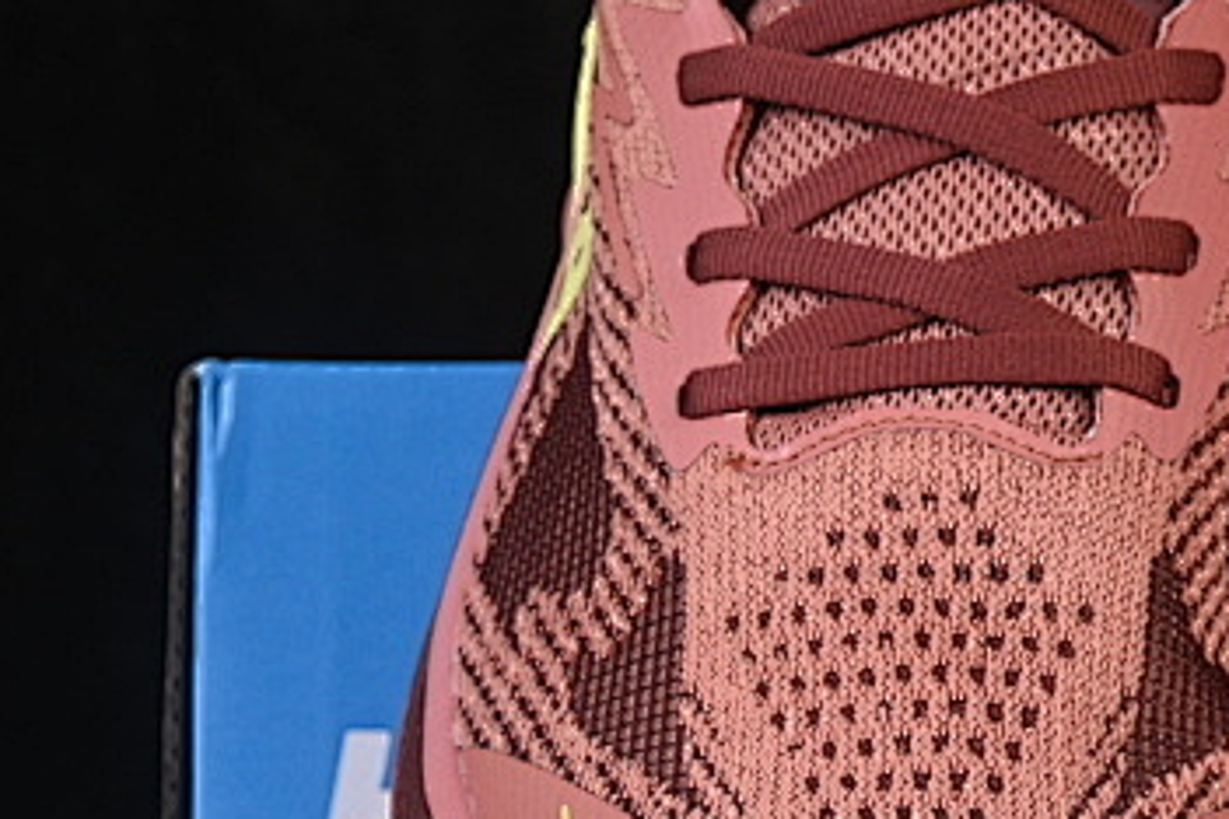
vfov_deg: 5.9
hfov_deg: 8.8
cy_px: 413
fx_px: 7885
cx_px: 1369
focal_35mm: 231
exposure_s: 1/80
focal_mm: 50
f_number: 8
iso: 160
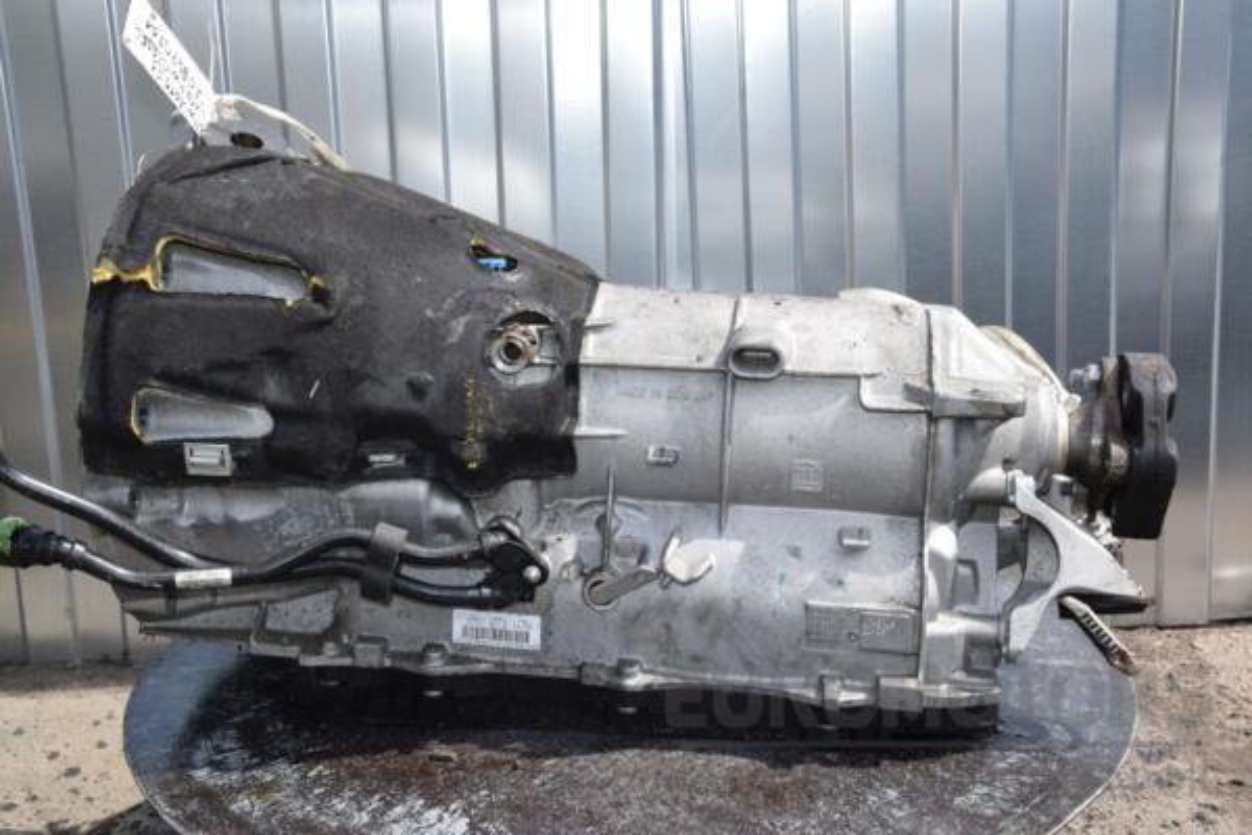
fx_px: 1669
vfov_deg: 28.1
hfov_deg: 41.1
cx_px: 626
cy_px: 418
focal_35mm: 48
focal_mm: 32
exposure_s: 1/200
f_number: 16
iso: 800
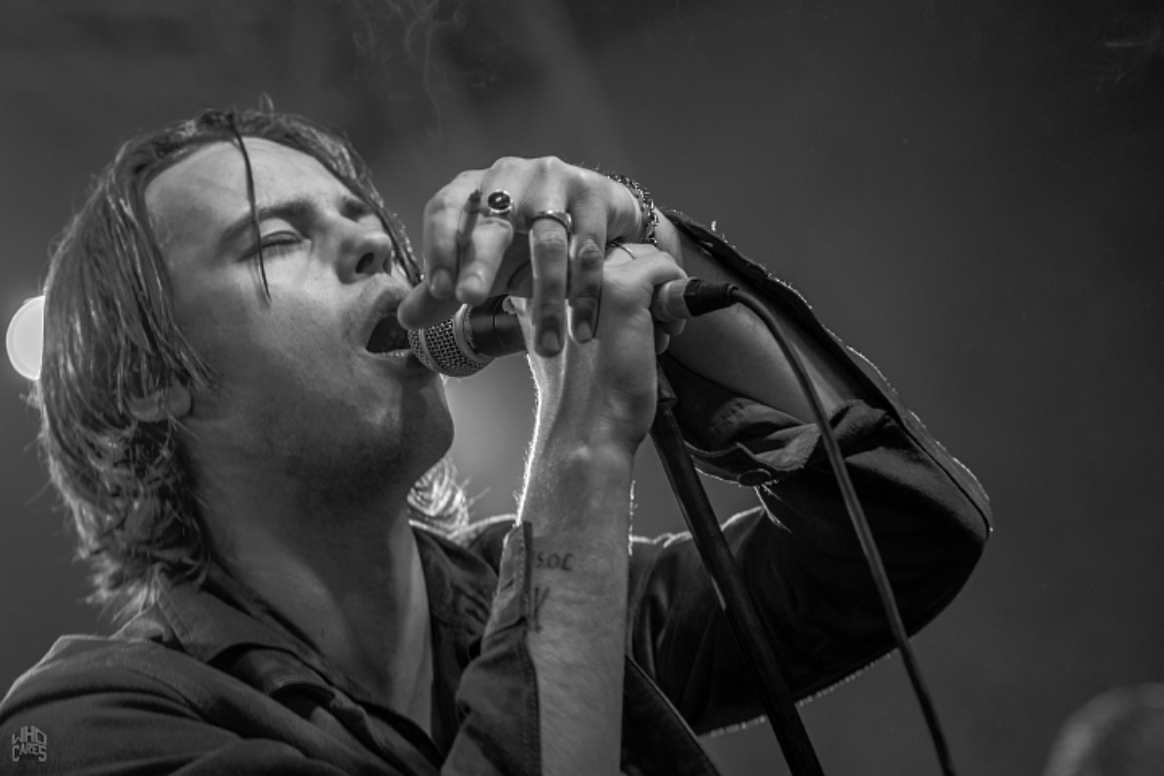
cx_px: 582
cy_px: 388
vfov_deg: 9.3
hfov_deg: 14.0
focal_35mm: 147
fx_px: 4753
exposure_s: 1/100
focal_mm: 98
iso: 400
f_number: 2.8
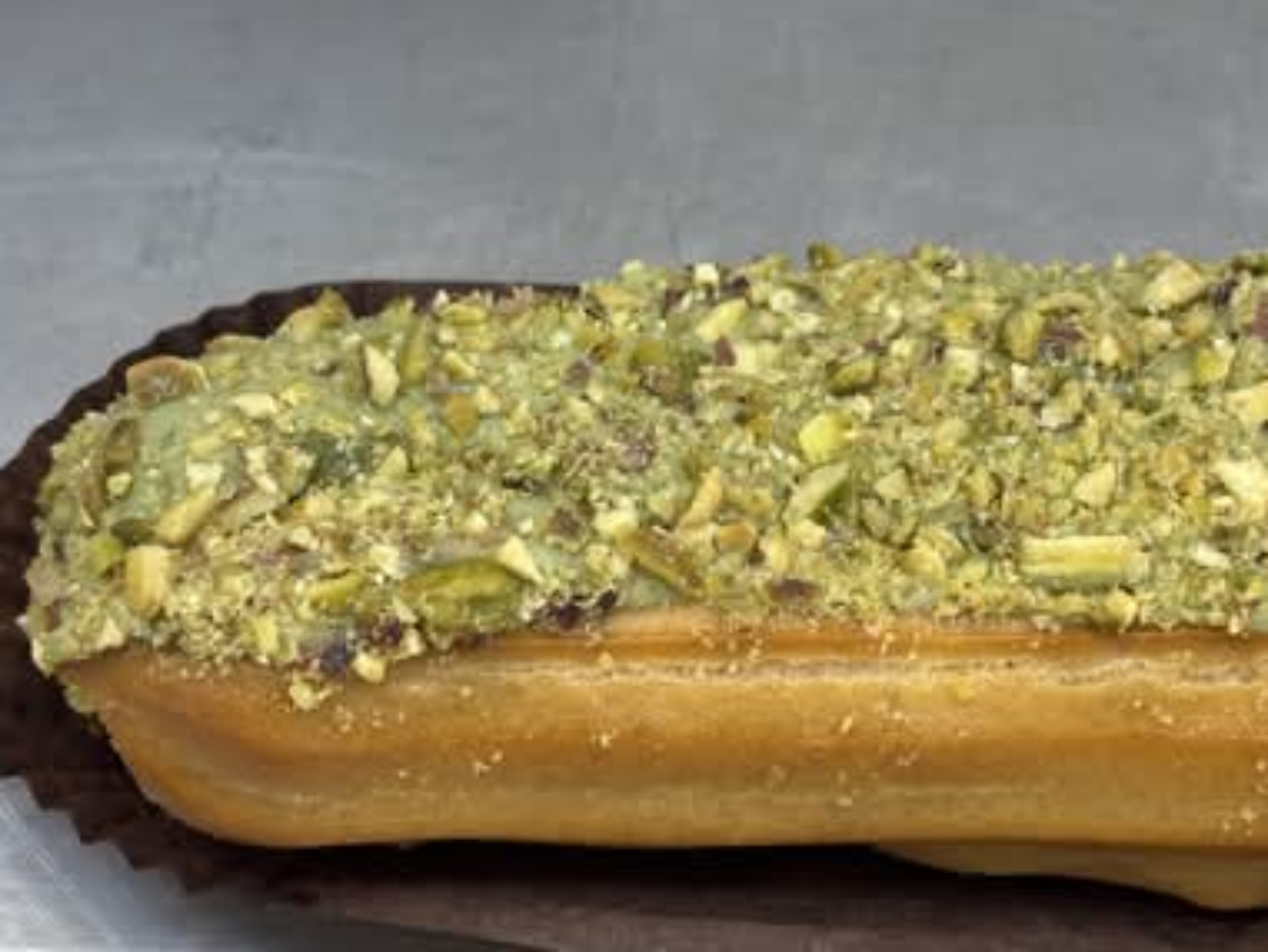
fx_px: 2931
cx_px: 789
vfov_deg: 18.4
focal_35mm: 80
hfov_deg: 24.3
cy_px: 539
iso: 64
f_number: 1.6
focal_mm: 5.96
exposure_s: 1/60
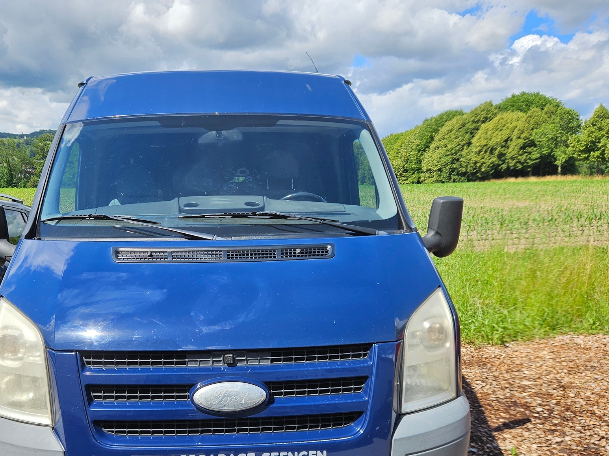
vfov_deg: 46.2
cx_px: 240
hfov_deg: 59.4
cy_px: 294
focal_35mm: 30
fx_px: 528
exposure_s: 1/1650
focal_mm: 5.4
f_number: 1.8
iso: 32
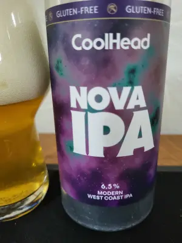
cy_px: 122
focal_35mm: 26
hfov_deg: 53.1
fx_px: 182
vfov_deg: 67.3
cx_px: 91
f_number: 1.8
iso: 640
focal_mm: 5.4
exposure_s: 1/25
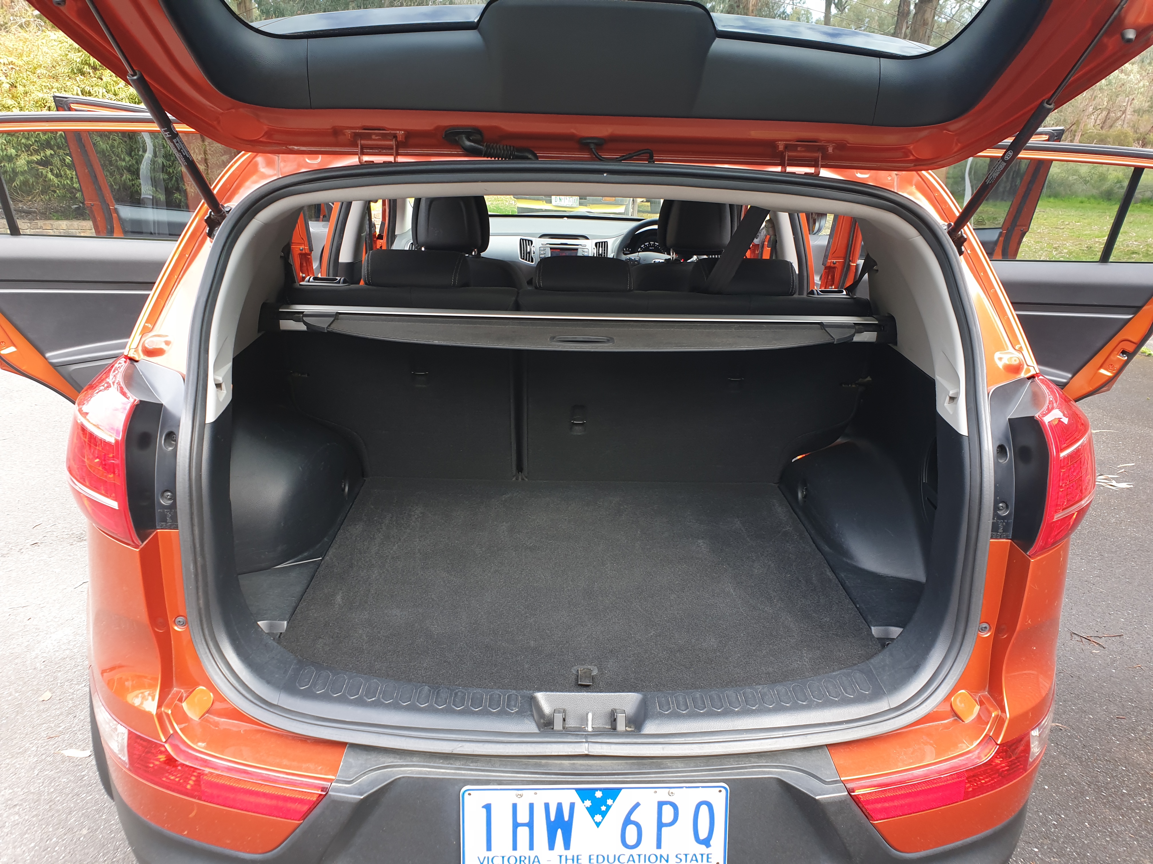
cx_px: 576
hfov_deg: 67.3
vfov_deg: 53.1
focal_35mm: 26
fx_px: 866
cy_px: 432
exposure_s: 1/100
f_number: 2.4
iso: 64
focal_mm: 4.3
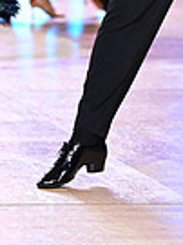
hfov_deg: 3.9
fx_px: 2676
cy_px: -189
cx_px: 5
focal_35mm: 379
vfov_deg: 5.2
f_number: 2.8
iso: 1600
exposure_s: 1/400
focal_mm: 92
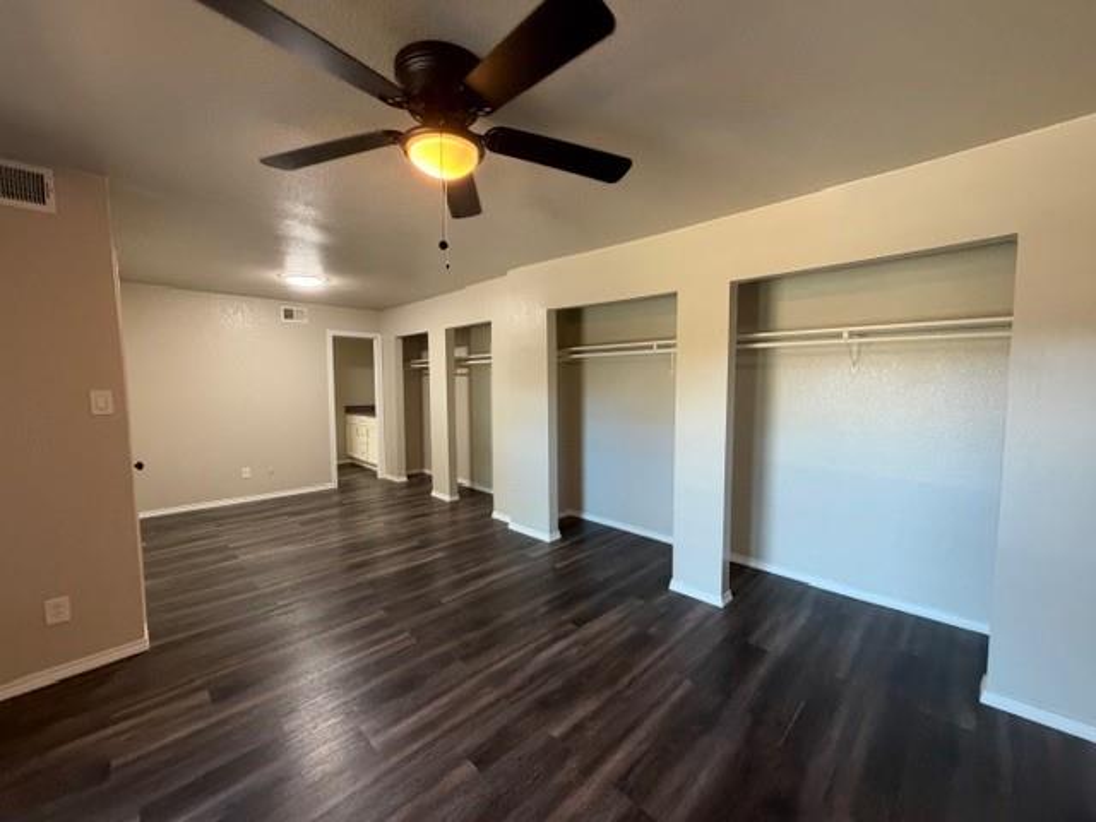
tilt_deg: -3.8
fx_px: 443
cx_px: 548
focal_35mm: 14
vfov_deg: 85.7
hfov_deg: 102.1
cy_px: 411
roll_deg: +0.4
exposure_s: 1/60
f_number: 2.2
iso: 500
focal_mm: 2.22
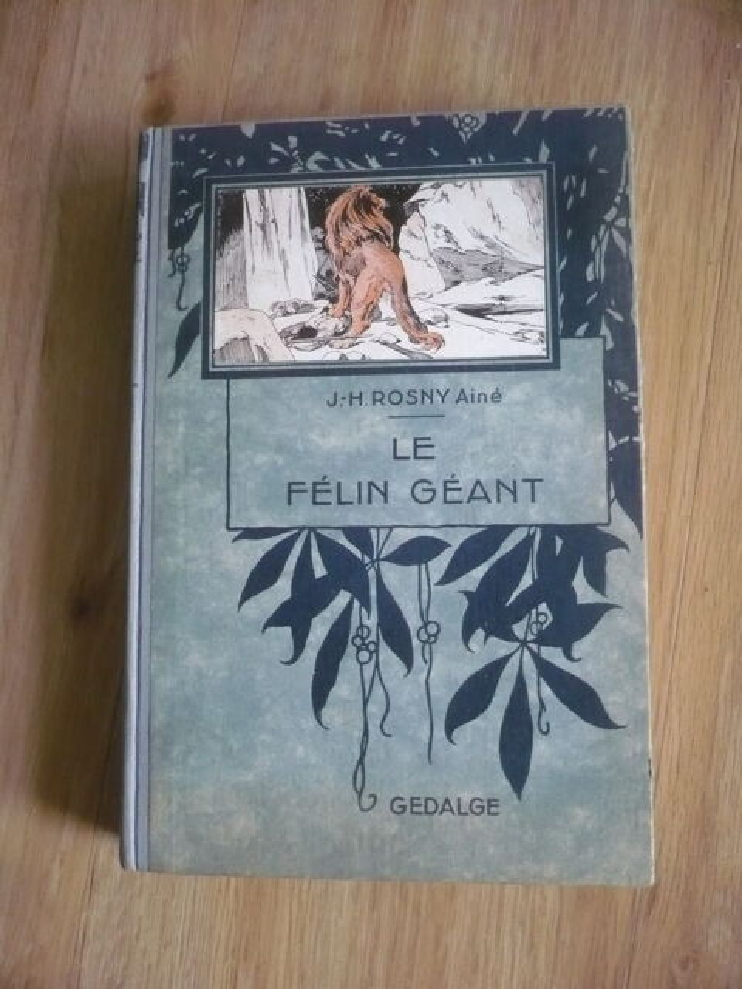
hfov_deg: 40.7
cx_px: 371
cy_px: 494
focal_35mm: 35
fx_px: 1000
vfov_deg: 52.6
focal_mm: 5.8
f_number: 2.8
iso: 400
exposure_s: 1/30
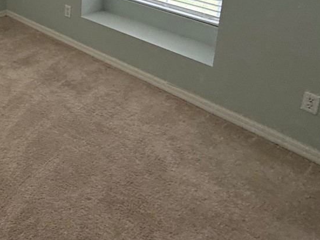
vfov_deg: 30.5
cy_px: -39
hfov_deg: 38.2
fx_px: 379
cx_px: -30
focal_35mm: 41
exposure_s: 1/99
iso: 40
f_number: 2.2
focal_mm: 2.22
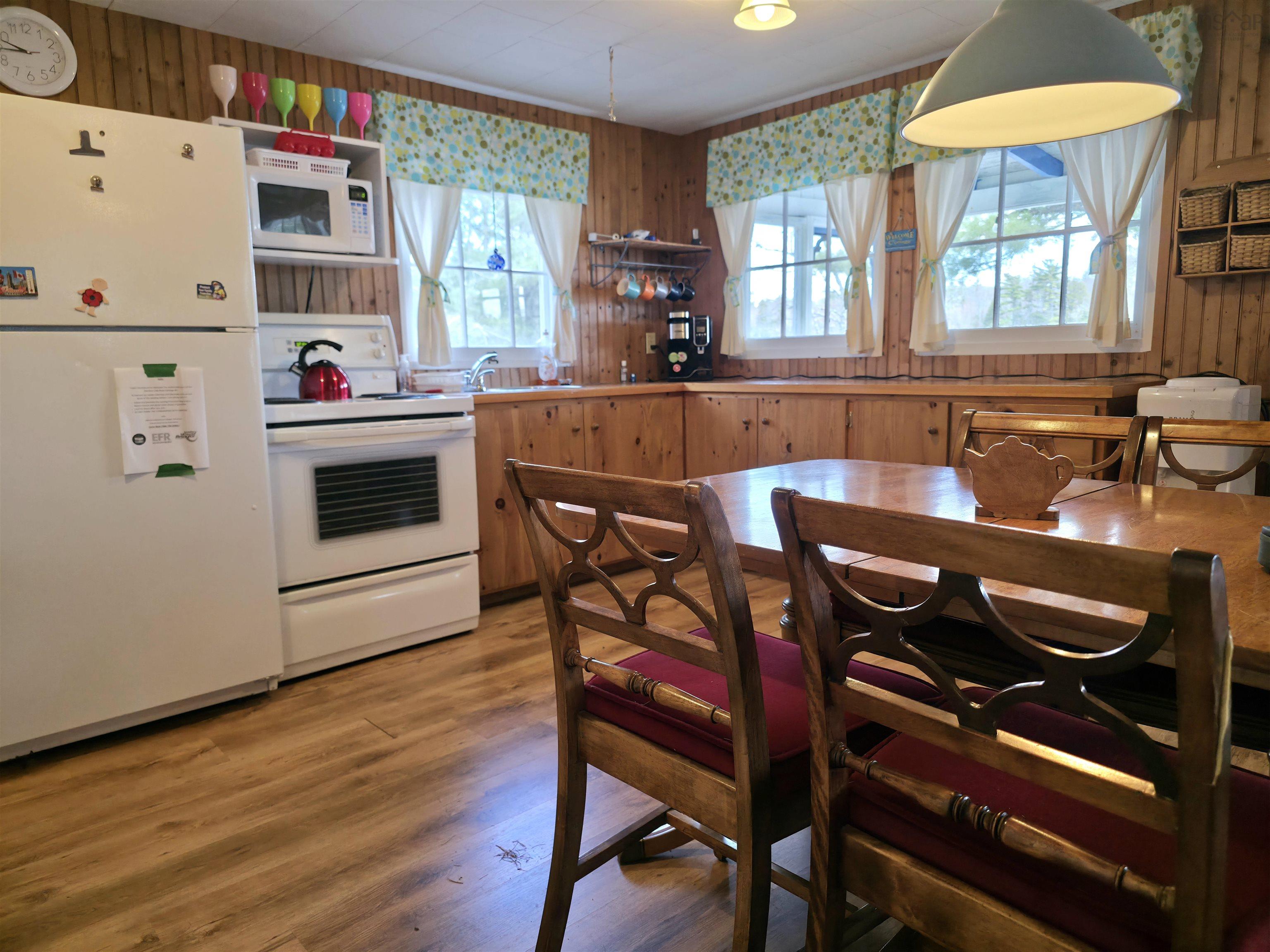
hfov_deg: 73.9
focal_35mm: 23
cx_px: 635
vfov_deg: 58.9
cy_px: 476
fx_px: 844
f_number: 1.7
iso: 200
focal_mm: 6.3
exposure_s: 1/120
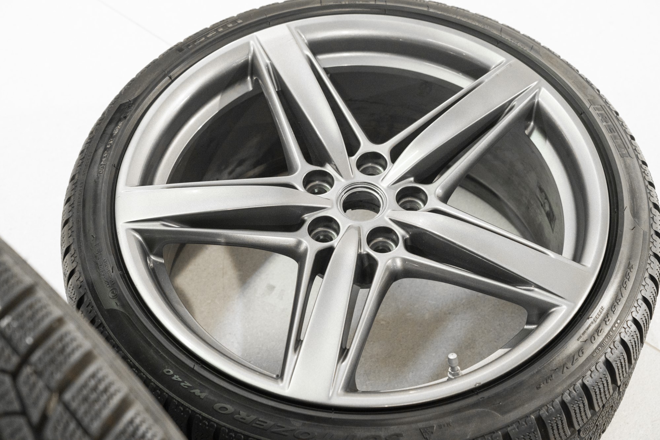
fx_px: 1247
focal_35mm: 68
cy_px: 220
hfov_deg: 29.6
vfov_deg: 20.0
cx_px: 330
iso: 5000
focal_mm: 68
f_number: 5.6
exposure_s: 1/60
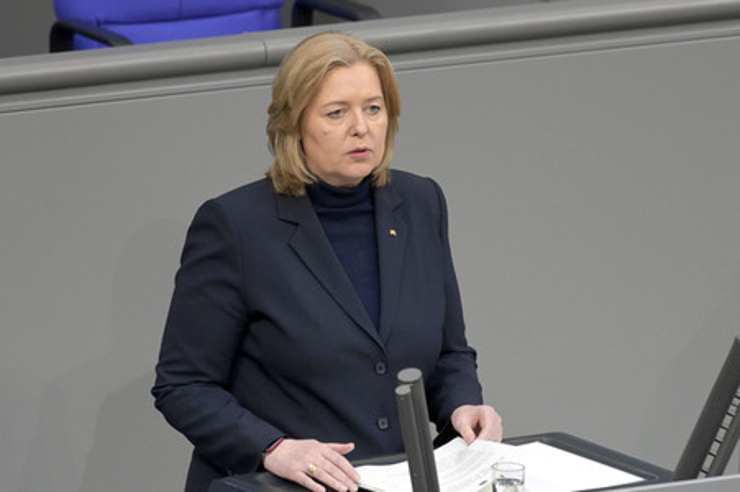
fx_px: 8011
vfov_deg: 3.5
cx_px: 370
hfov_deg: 5.3
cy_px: 246
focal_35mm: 390
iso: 10000
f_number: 5.6
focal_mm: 390
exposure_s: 1/320
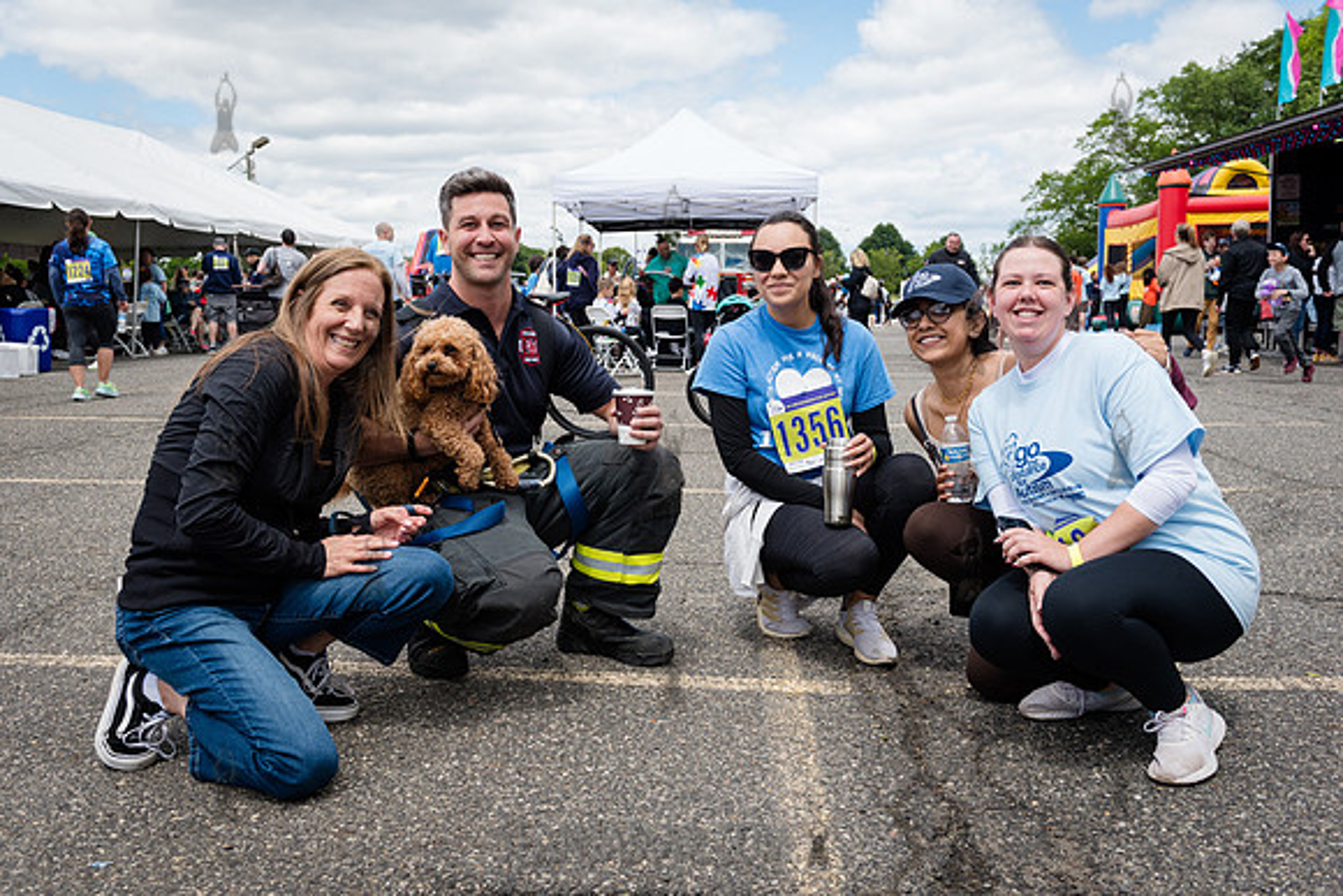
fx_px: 1191
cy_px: 446
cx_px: 675
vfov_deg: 41.2
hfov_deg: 58.8
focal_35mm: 32
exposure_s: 1/1000
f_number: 5
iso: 400
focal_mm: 31
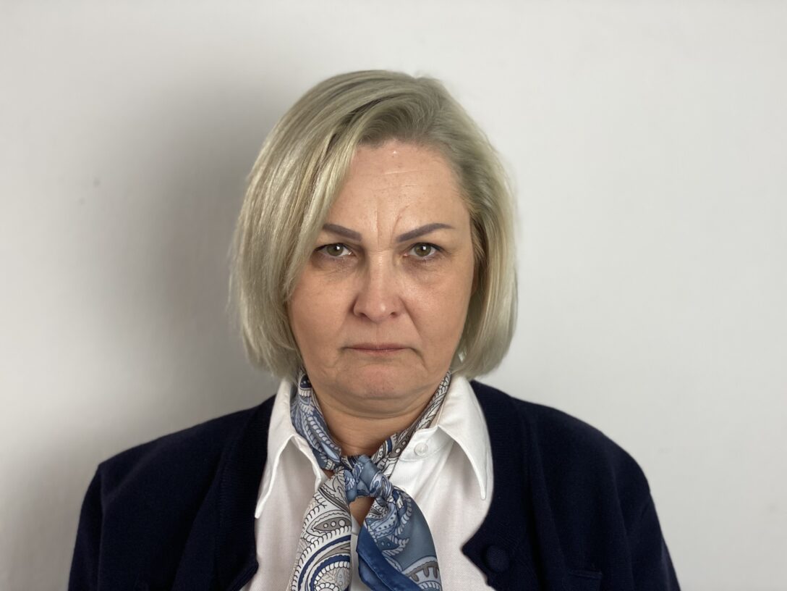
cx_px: 394
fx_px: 1182
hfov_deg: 36.8
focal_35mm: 52
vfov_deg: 28.0
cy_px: 296
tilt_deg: -2.3
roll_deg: -0.5
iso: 100
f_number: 2
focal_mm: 6
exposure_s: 1/100
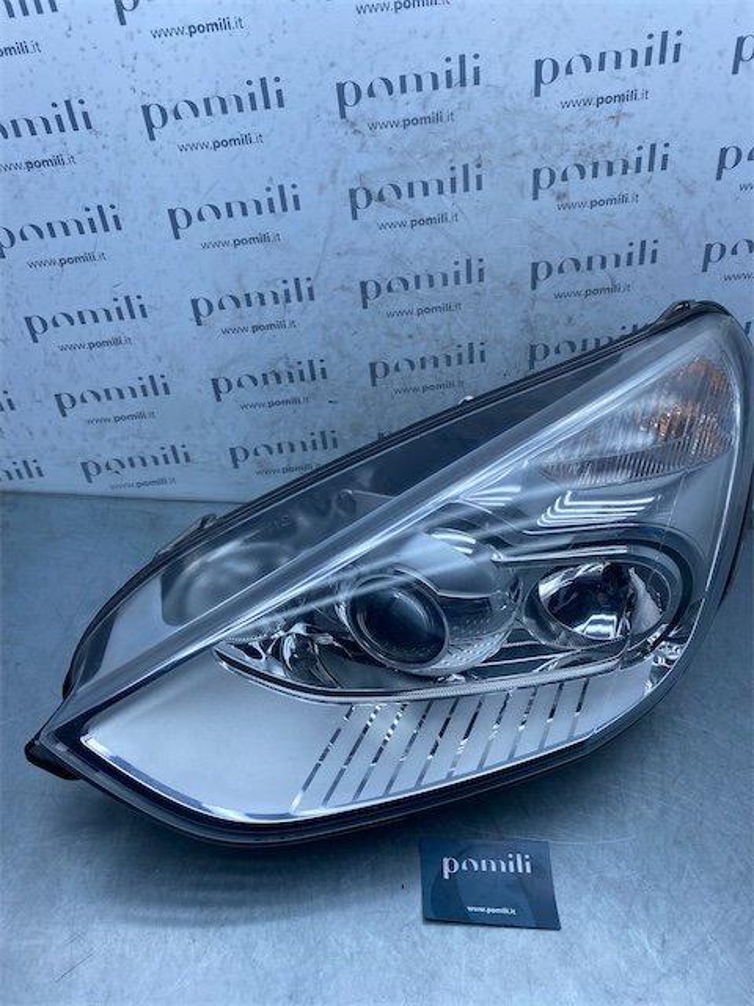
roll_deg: -7.4
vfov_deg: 67.3
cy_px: 503
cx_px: 377
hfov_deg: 53.1
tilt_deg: -37.3
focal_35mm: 26
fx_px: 755
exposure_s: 1/1232
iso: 32
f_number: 1.8
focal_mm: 4.25
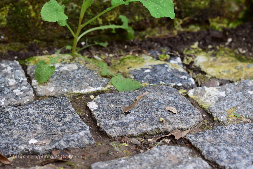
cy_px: 84
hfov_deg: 27.0
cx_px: 126
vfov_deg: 18.2
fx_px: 527
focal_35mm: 75
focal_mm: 50
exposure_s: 1/60
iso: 100
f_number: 7.1
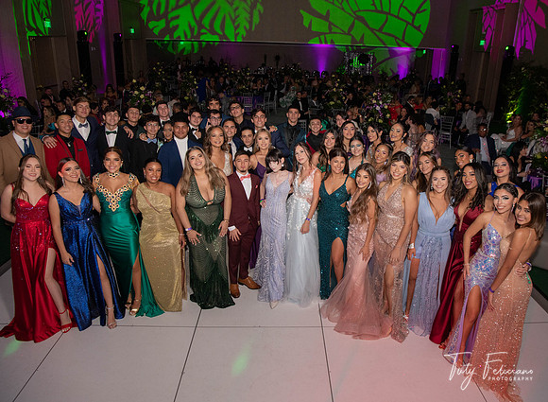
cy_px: 201
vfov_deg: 52.1
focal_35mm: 26
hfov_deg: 67.3
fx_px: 410
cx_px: 301
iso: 1250
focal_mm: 24
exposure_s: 1/125
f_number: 6.3
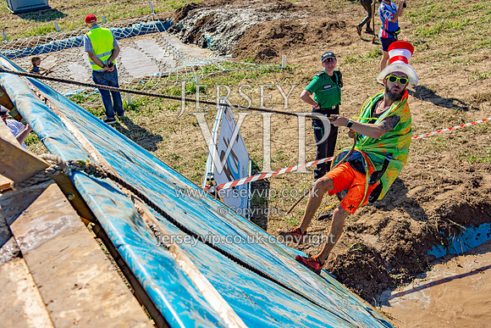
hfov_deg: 42.3
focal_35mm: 46
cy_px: 164
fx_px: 634
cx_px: 246
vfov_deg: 29.0
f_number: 4
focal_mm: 31
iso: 100
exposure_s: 1/5000
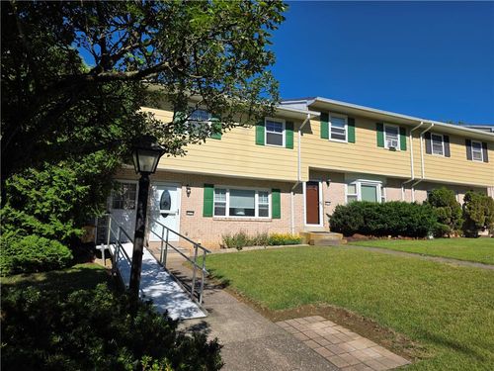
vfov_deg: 58.9
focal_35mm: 23
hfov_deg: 73.9
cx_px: 247
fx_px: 328
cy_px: 186
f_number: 1.7
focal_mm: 6.25
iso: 80
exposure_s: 1/7061
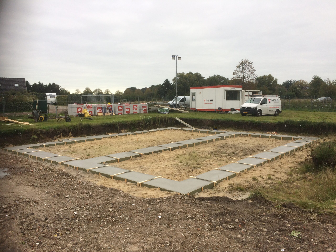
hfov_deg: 61.7
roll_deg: -0.4
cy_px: 126
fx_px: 281
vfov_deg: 48.2
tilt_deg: -5.5
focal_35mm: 29
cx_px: 168
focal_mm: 4.15
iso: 32
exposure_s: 1/363
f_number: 2.2
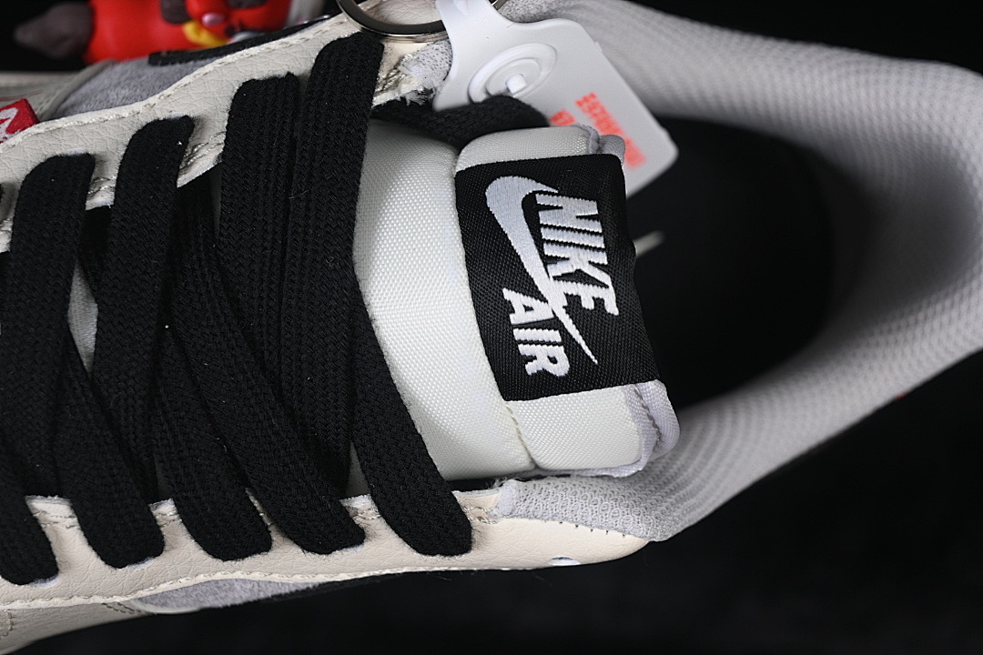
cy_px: 328
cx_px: 492
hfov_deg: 27.0
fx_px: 2048
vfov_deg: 18.2
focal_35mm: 75
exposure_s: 1/80
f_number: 7.1
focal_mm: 50
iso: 160
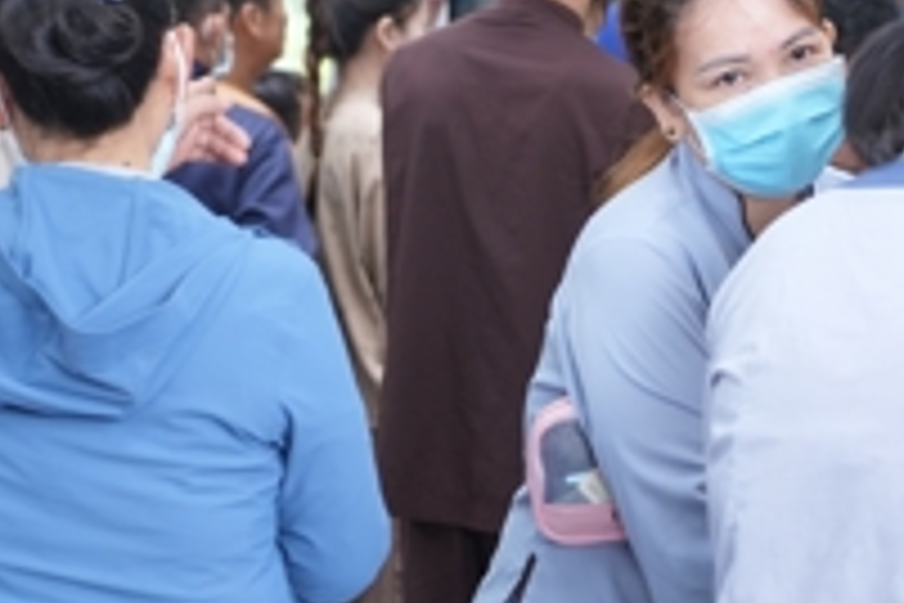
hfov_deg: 13.2
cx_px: 1277
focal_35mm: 149
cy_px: 227
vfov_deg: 9.2
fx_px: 3741
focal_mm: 46
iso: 500
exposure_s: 1/200
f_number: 2.8
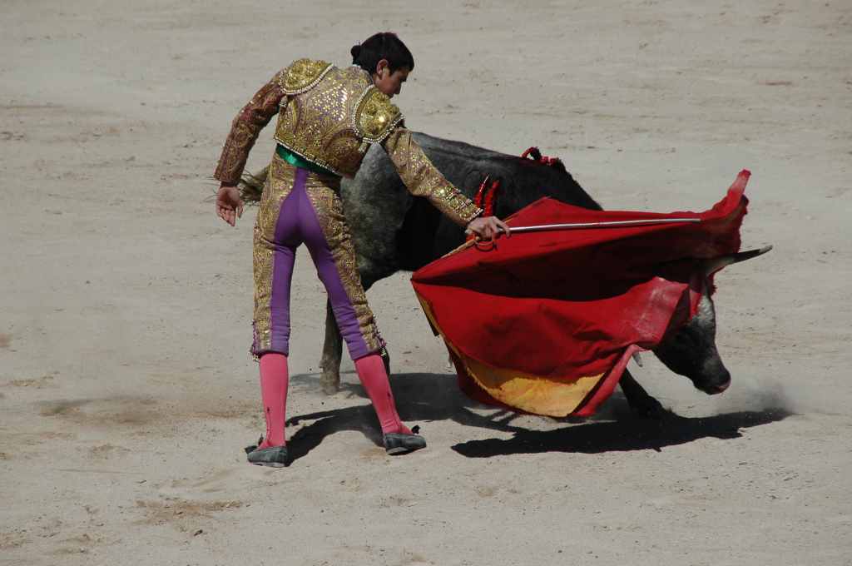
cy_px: 283
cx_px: 426
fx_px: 7091
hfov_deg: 6.9
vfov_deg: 4.6
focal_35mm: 300
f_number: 8
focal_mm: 200
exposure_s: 1/2500
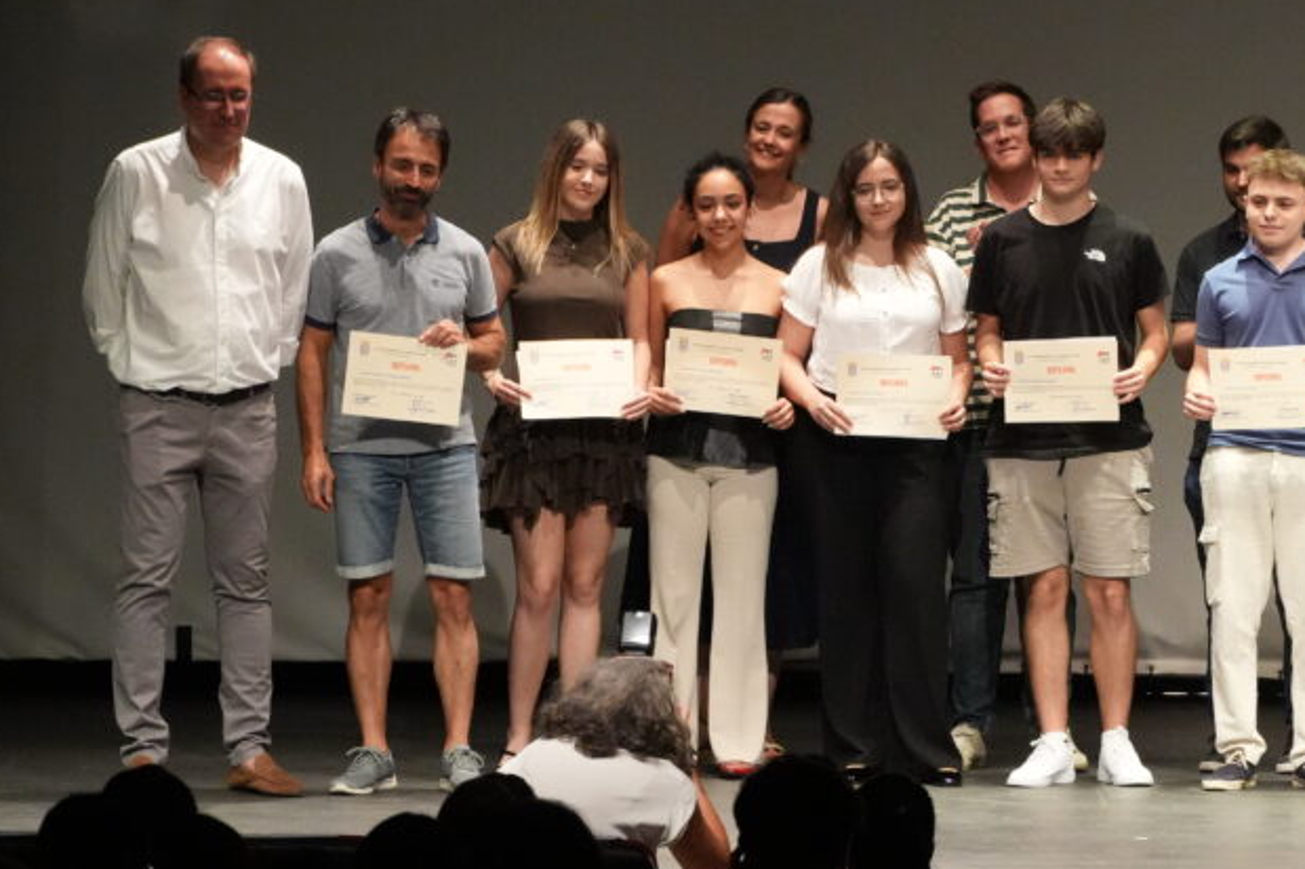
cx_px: 962
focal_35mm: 191
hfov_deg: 10.8
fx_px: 6915
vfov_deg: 7.2
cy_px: 575
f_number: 6.3
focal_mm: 77
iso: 6400
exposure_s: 1/200
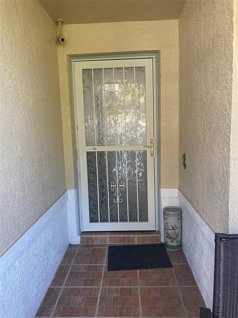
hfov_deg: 53.1
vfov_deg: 67.3
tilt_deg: -4.3
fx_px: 238
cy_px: 159
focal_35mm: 26
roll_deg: +1.5
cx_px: 119
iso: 125
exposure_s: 1/68
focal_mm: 4.25
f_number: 1.8
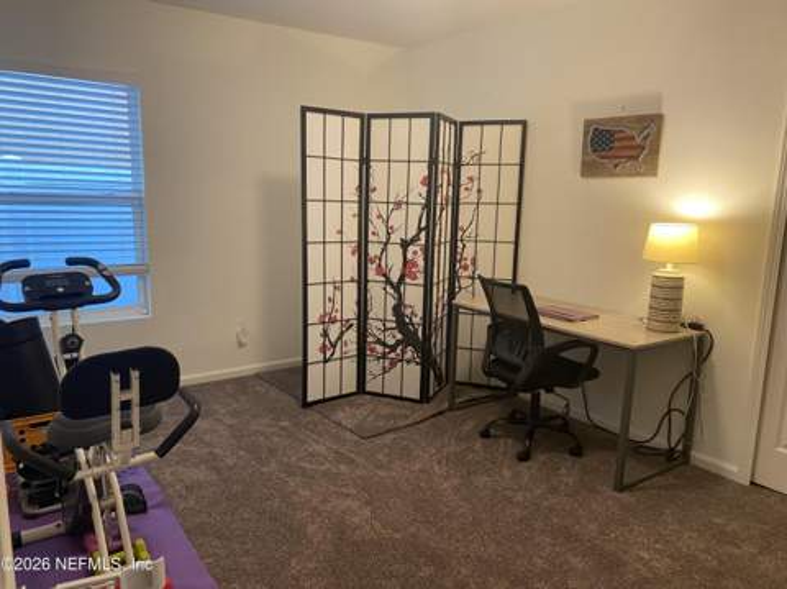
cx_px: 394
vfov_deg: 53.0
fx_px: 591
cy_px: 294
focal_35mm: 26
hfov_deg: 67.4
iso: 200
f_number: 1.8
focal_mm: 4.25
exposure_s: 1/60
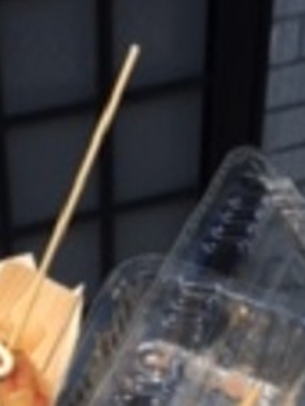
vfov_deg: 23.4
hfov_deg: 17.6
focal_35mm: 82
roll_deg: +5.0
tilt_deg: -35.3
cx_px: 0
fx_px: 963
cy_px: 339
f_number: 2.2
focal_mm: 4.15
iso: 25
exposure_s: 1/1876
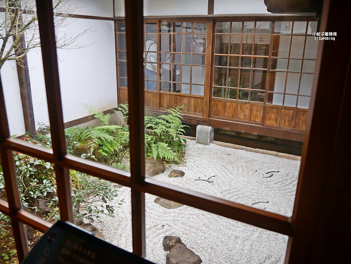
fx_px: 284
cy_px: 132
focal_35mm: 28
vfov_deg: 49.8
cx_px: 176
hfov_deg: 63.4
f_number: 3.5
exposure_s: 1/320
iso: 200
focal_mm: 14
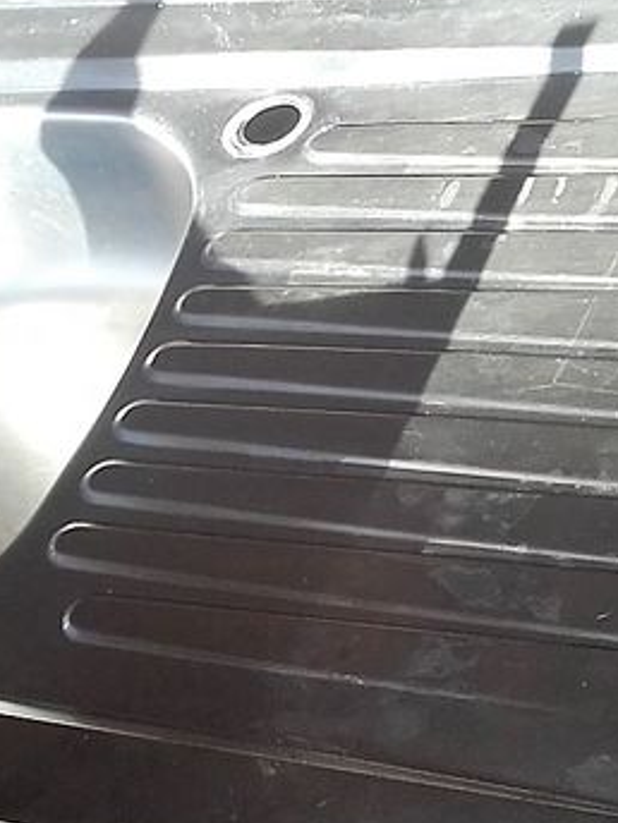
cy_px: 476
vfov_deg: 21.8
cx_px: 182
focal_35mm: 90
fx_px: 2142
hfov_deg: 16.4
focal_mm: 3.3
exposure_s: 1/124
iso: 50
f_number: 2.2
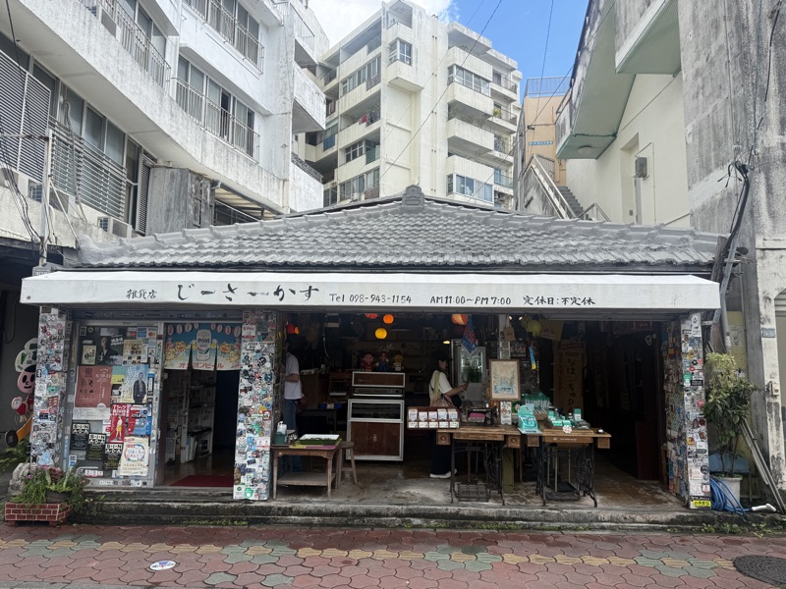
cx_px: 393
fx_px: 545
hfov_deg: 71.6
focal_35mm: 24
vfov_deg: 56.8
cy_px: 294
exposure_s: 1/2000
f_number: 1.78
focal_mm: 6.76
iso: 80
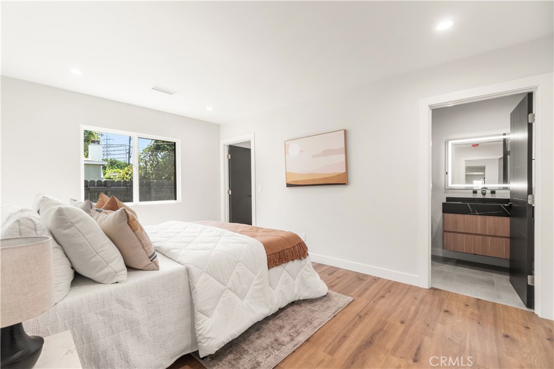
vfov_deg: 77.3
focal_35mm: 15
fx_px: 231
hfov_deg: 100.4
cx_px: 277
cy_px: 184
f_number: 7.1
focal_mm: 10
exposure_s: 1/13
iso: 320
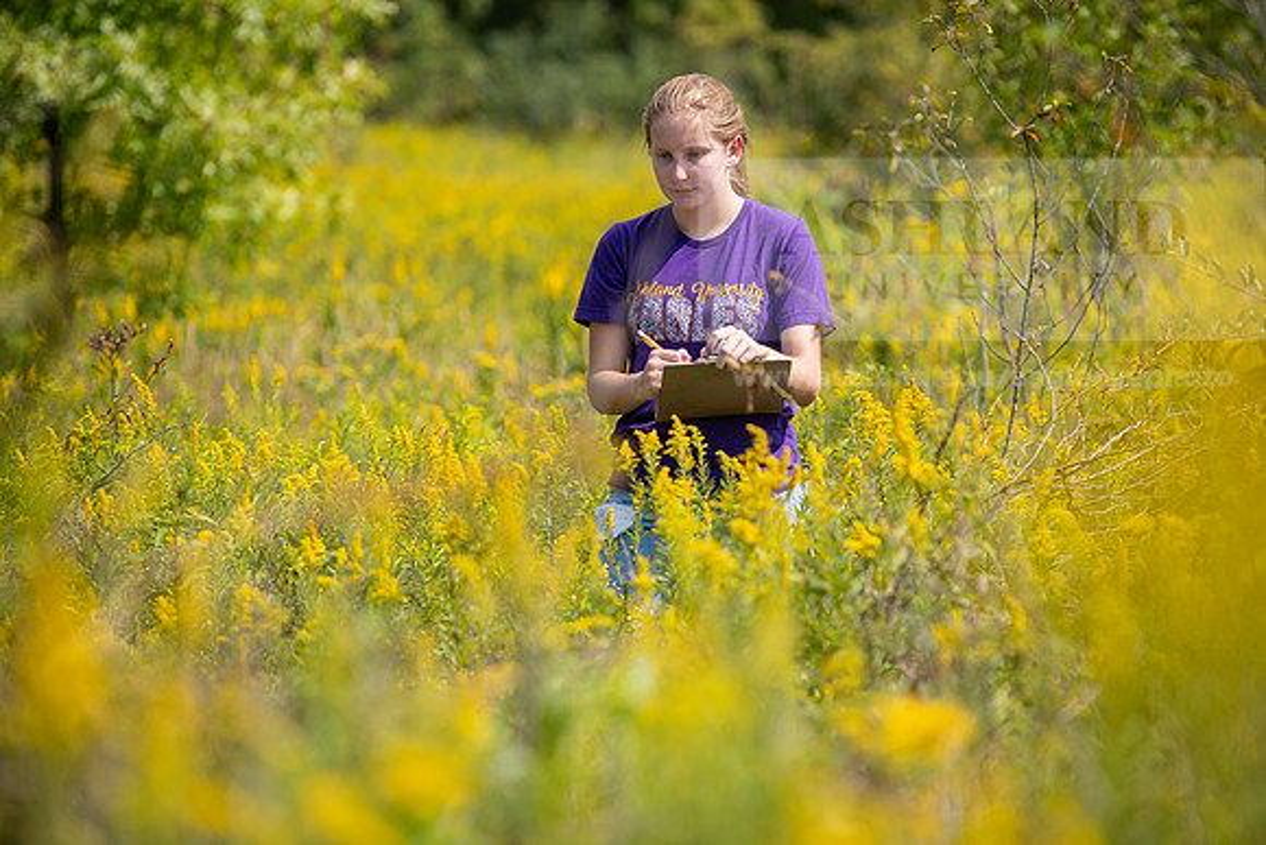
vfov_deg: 8.1
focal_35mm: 170
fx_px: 5979
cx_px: 633
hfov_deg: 12.1
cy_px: 422
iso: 64
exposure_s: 1/500
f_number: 3.5
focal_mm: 170
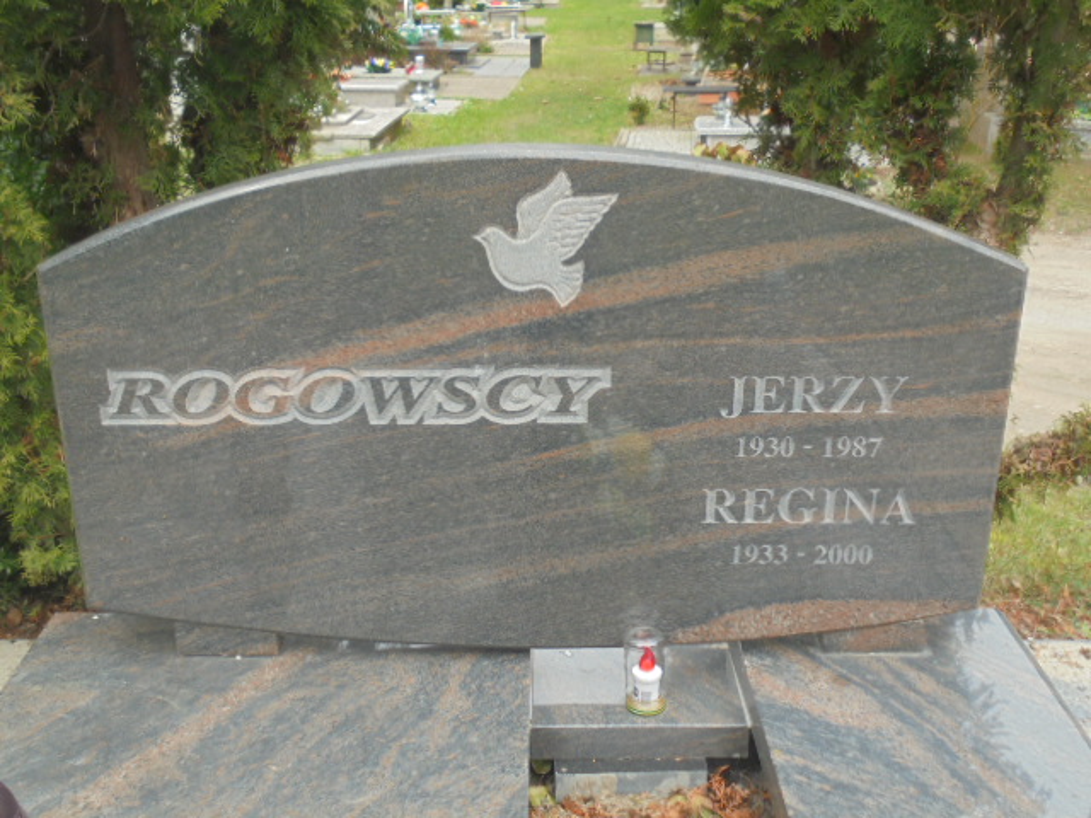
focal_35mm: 38
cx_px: 546
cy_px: 409
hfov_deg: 49.0
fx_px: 1198
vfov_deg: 37.7
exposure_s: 1/100
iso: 100
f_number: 4.2
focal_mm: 6.9
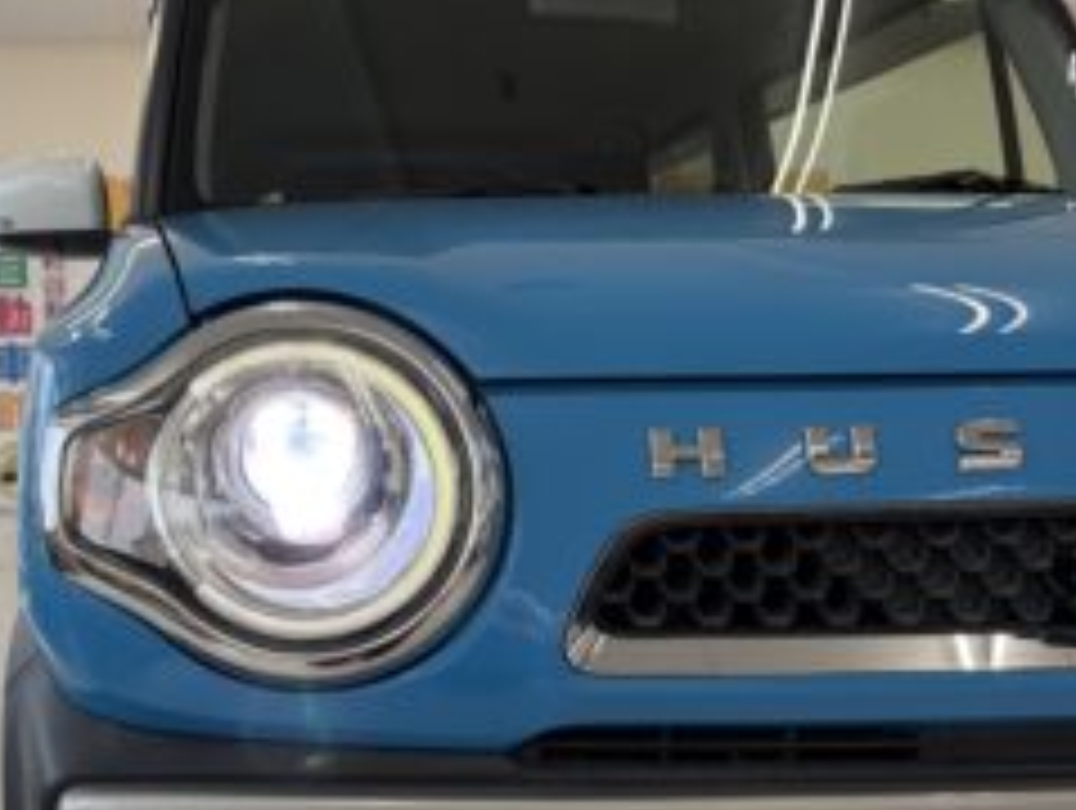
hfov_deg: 47.5
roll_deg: +1.7
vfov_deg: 37.1
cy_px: 587
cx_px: 302
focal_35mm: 38
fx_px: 1183
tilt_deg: -8.8
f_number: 1.6
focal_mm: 5.96
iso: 50
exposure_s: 1/184
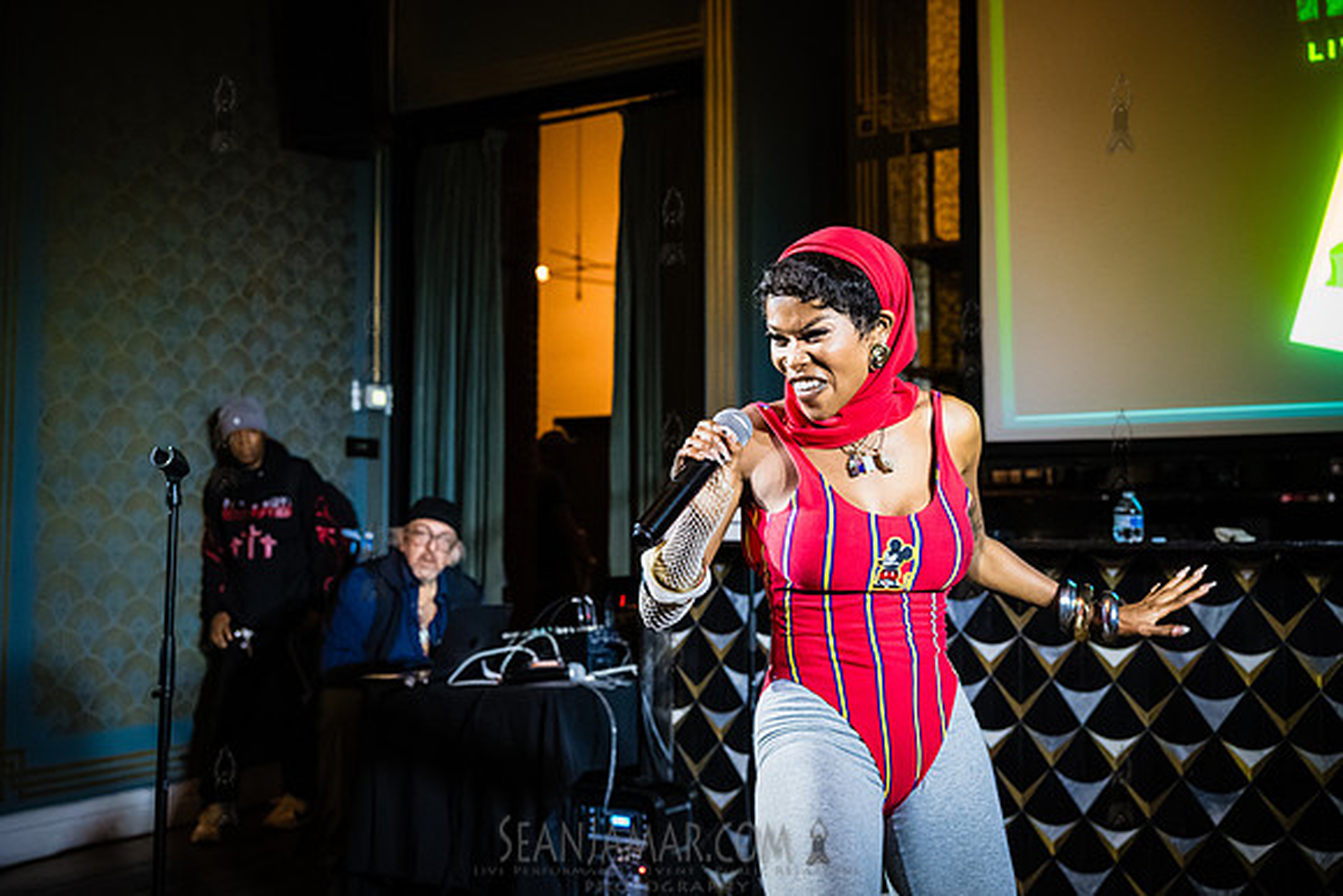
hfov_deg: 51.7
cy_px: 449
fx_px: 1386
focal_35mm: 37
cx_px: 648
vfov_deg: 35.8
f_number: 3.2
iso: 16000
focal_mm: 35
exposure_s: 1/320
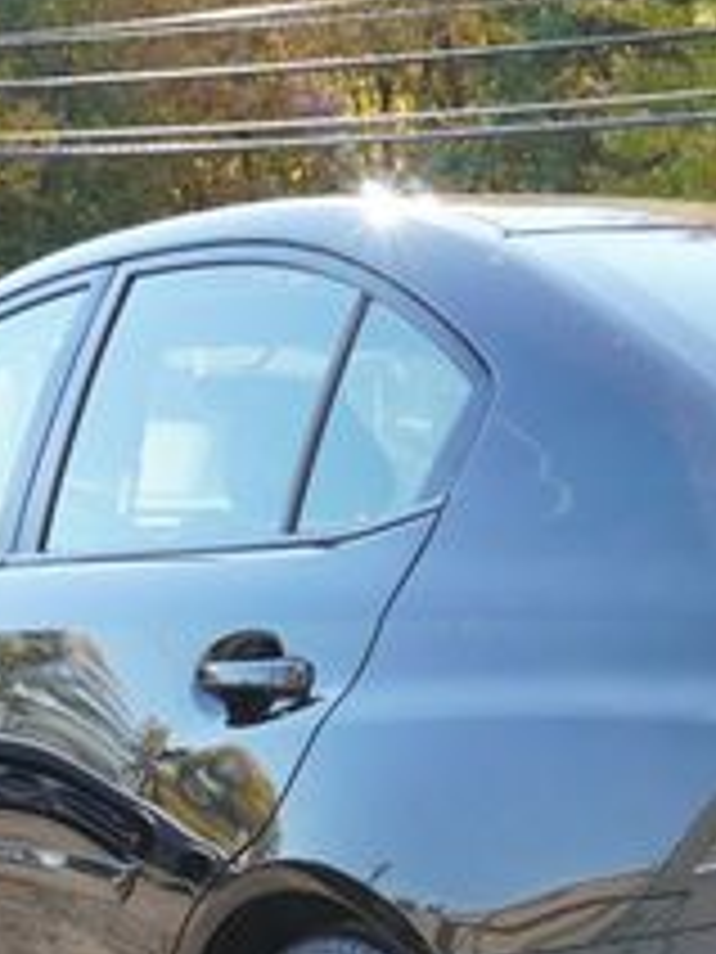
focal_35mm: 87
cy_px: 932
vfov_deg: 21.8
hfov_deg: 16.5
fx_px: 2399
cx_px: 793
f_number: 9
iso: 800
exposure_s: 1/250
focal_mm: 20
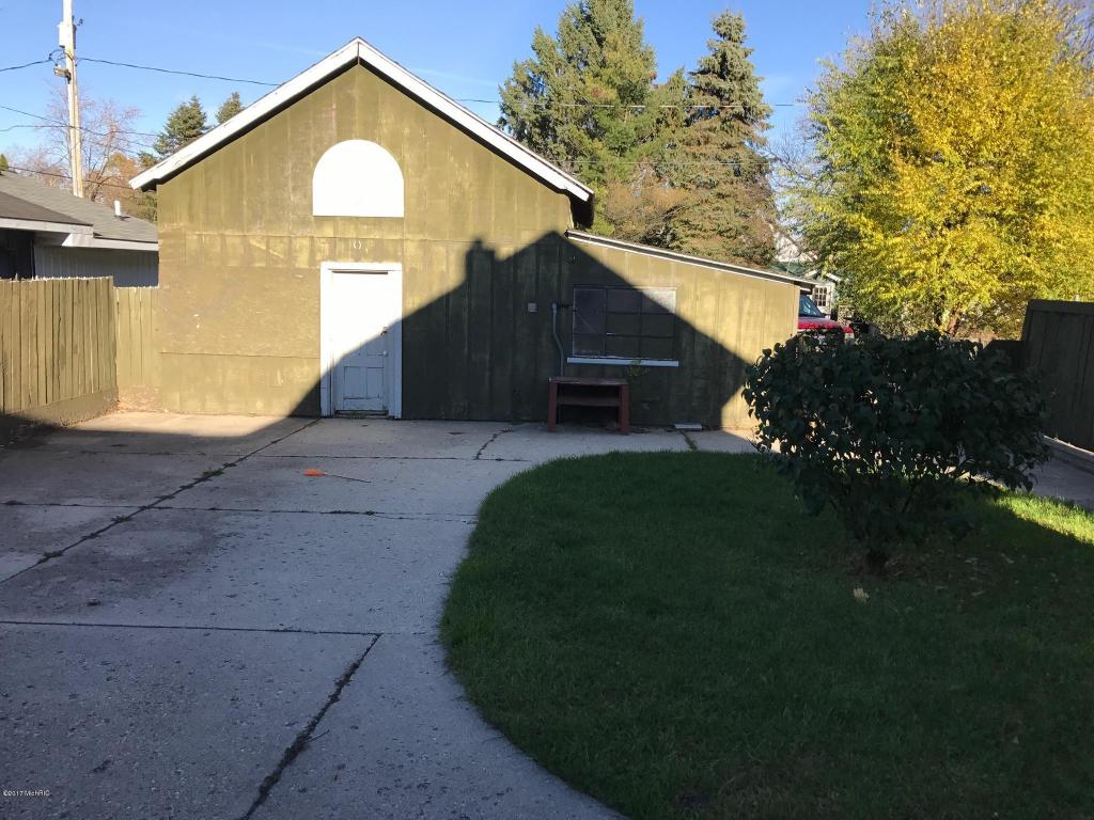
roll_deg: -2.0
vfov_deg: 49.7
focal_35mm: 28
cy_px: 410
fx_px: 885
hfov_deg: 63.4
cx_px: 547
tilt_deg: -8.8
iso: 20
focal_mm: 3.99
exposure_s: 1/1053
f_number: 1.8
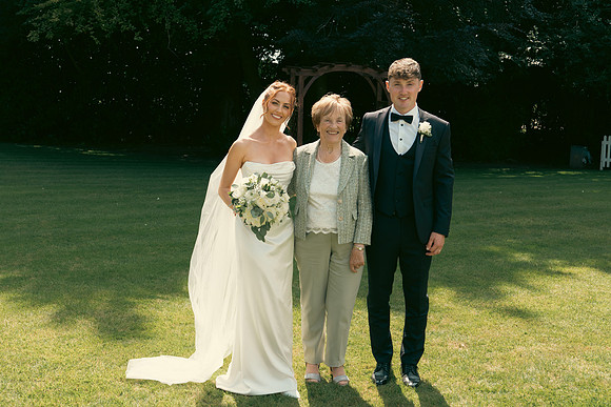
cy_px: 204
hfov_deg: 41.1
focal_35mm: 48
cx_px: 306
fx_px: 815
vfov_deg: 28.1
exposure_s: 1/320
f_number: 7.1
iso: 320
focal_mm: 48
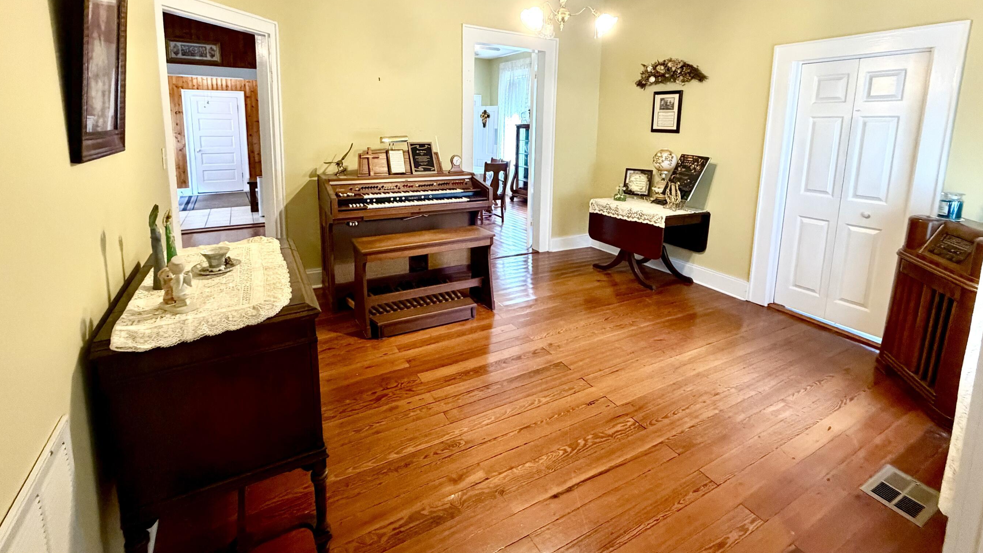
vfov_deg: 62.5
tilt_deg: -8.1
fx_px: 443
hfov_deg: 95.9
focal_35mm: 17
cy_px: 190
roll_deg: -0.7
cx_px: 493
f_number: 2.2
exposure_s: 1/60
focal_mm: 2.22
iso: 640
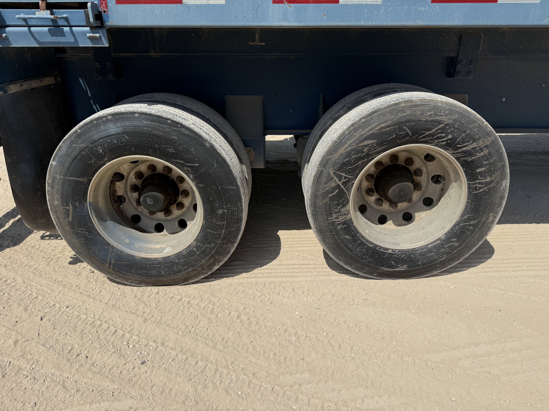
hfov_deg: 71.6
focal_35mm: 24
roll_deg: +1.9
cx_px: 274
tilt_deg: -23.8
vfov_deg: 56.8
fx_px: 381
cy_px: 206
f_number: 1.78
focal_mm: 6.76
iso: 80
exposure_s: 1/9091
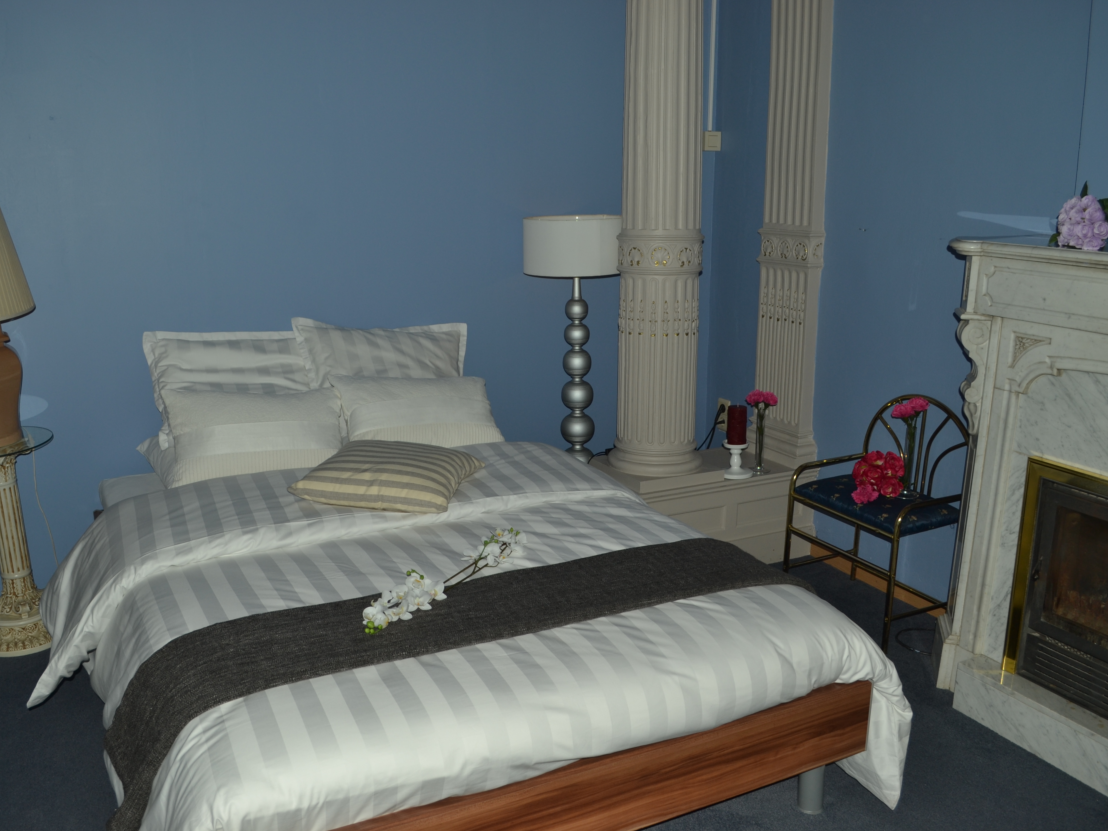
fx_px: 960
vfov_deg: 46.8
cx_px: 514
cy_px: 409
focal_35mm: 30
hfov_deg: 59.9
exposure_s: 1/200
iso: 100
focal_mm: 18
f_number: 5
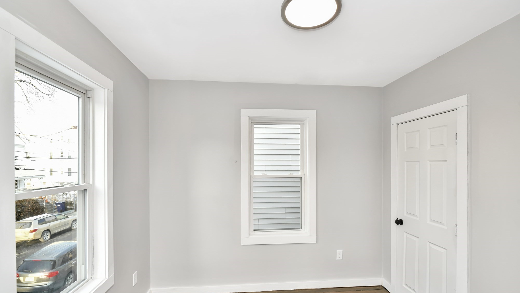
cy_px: 165
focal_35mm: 16
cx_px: 258
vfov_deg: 66.8
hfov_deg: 99.4
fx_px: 221
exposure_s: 1/30
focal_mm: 15
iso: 200
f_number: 7.1
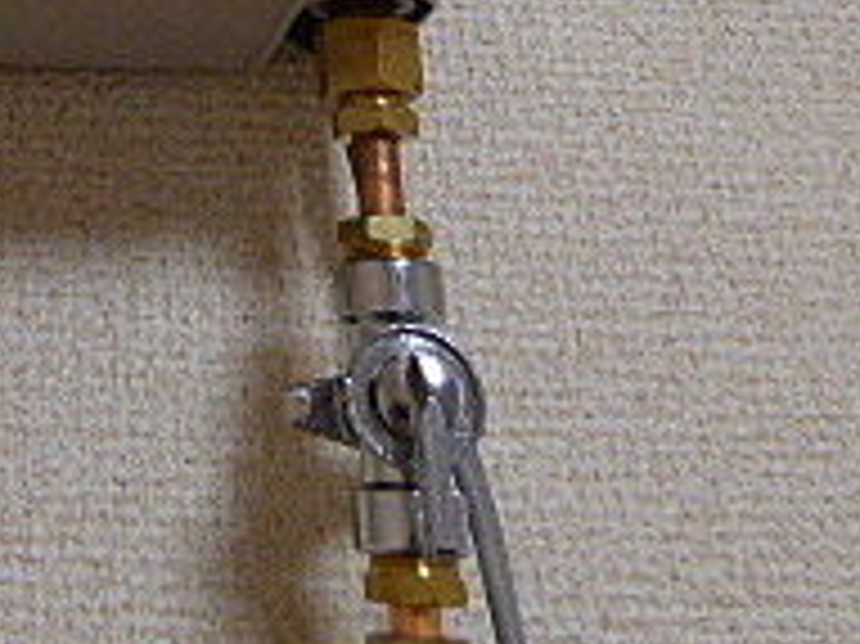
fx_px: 1664
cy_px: -383
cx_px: -167
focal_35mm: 67
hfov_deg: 26.0
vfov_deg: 18.7
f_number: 2.8
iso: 160
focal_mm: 3.58
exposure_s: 1/60
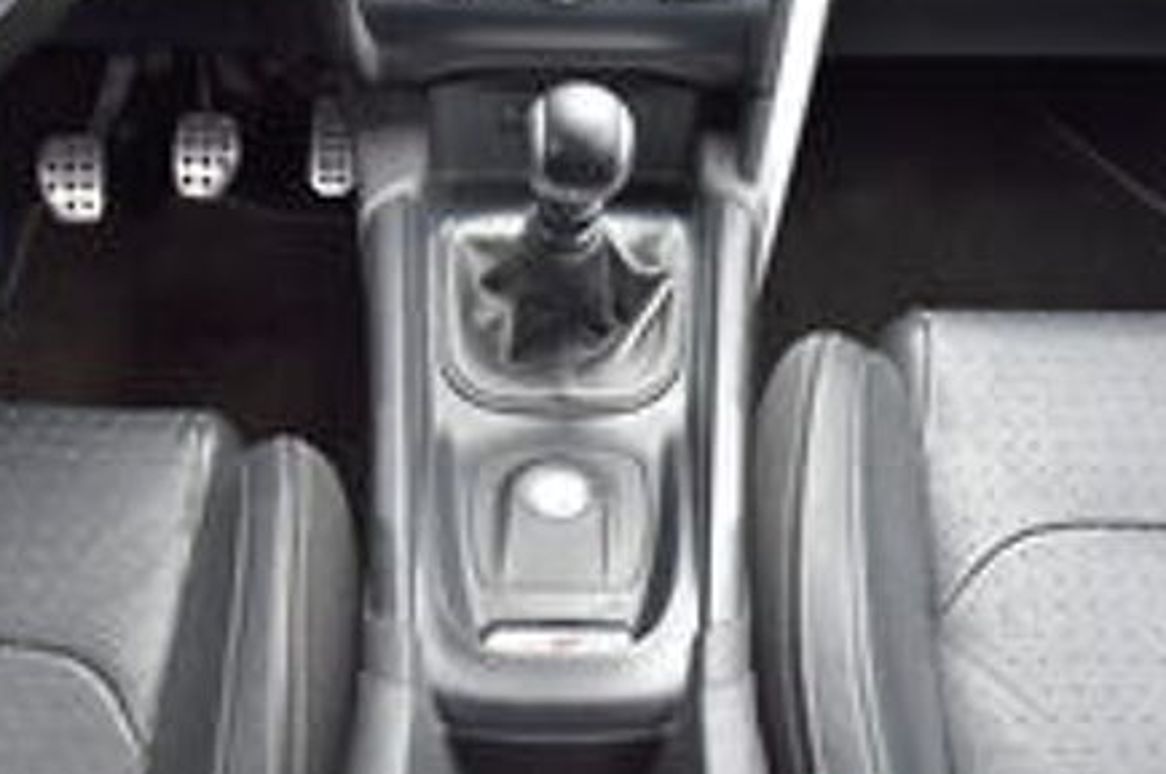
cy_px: 379
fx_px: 1391
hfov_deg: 45.5
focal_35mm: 43
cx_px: 608
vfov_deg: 31.1
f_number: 4
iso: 450
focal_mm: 26
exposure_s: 1/60
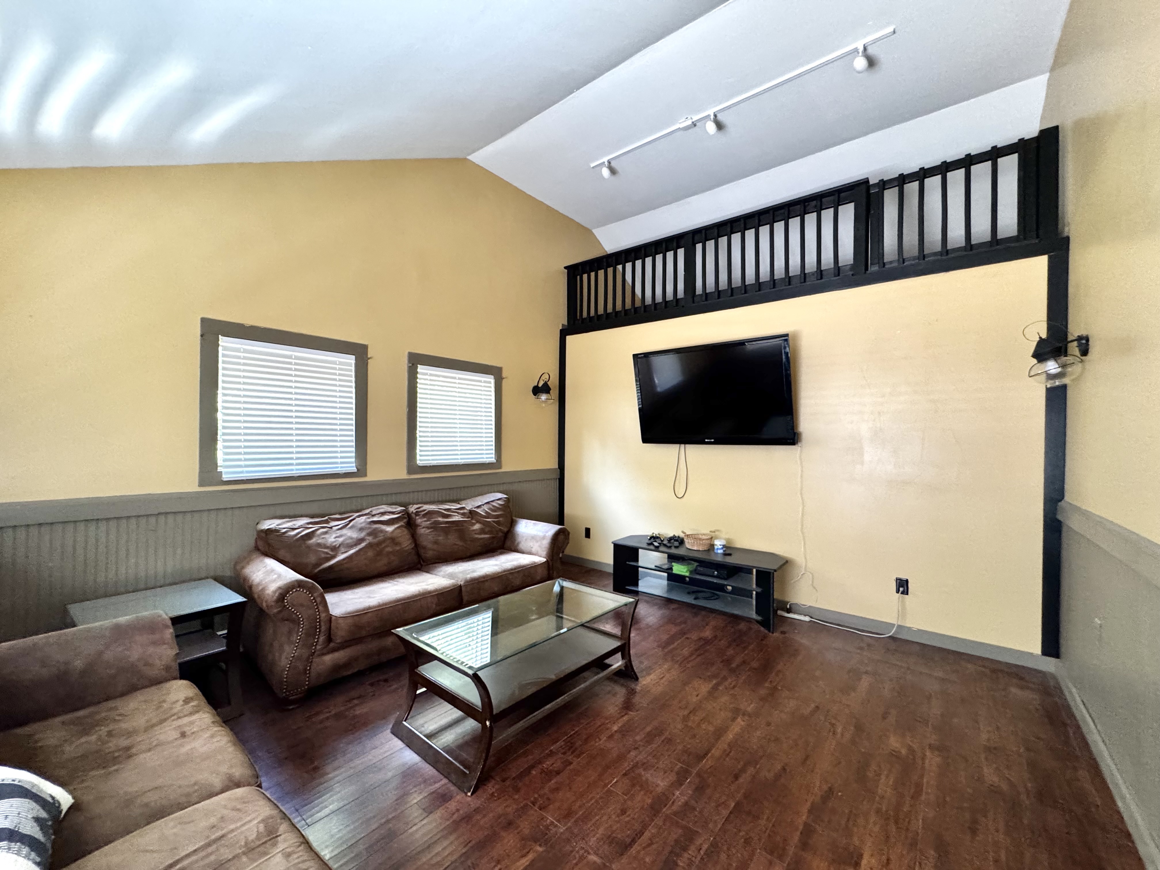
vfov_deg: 85.7
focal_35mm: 14
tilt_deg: +0.0
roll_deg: -0.6
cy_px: 435
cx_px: 580
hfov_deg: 102.1
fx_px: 469
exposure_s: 1/60
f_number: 2.2
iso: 500
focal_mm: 2.22
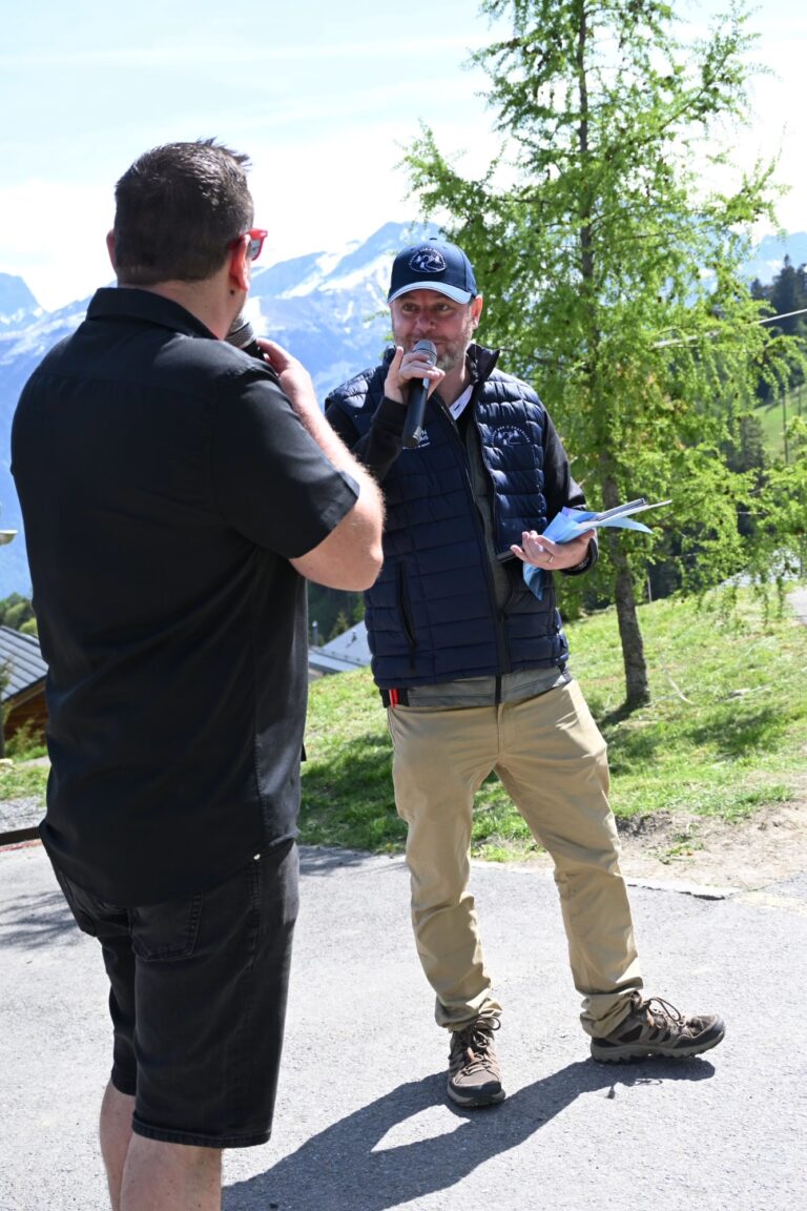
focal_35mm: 42
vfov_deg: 46.4
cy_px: 606
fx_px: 1412
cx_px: 404
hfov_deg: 31.9
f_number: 4.5
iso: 800
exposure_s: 1/2500
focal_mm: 28
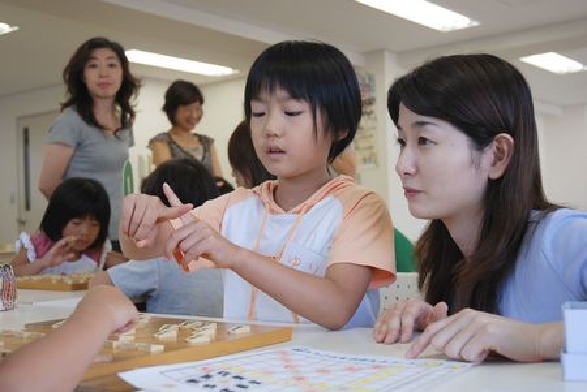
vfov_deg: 26.5
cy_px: 196
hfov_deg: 38.8
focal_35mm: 51
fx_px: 832
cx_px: 294
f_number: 4.2
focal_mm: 34
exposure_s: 1/60
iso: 200
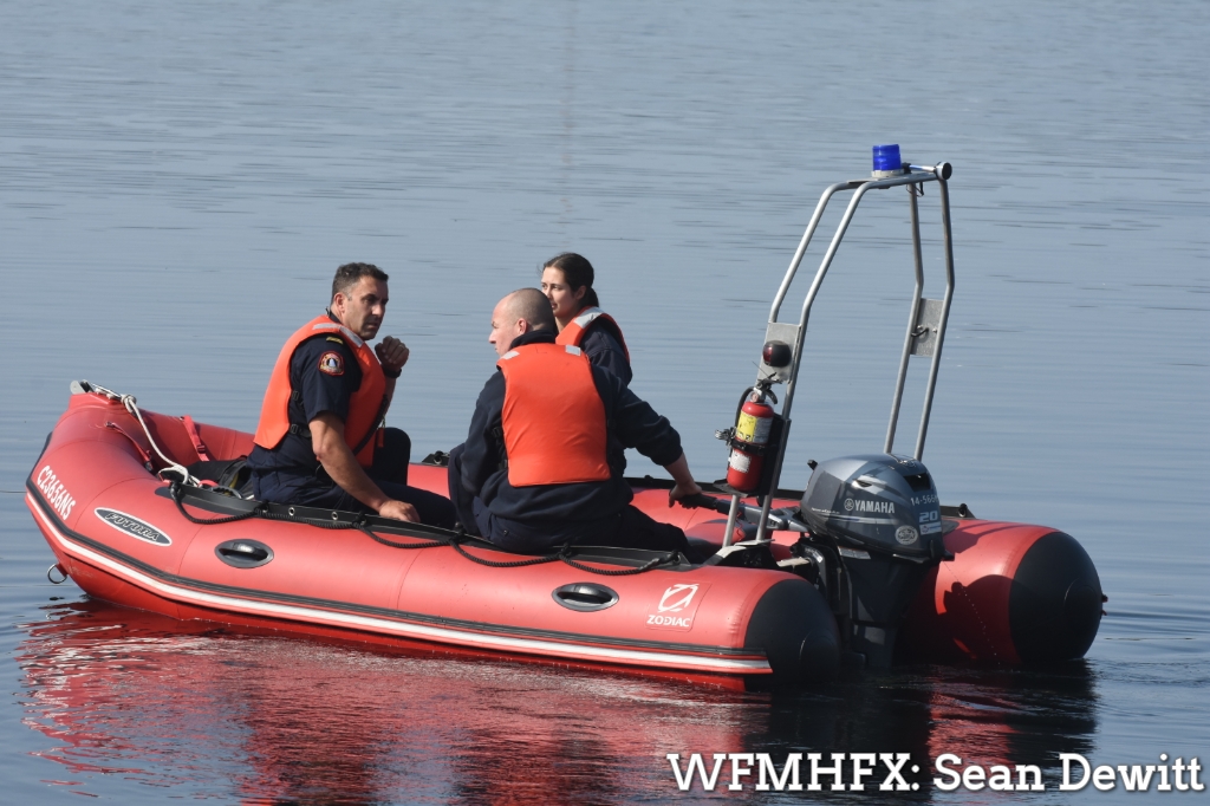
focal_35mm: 255
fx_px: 8568
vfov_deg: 5.4
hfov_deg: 8.1
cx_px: 605
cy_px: 403
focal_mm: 170
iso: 500
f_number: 8
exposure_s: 1/1000
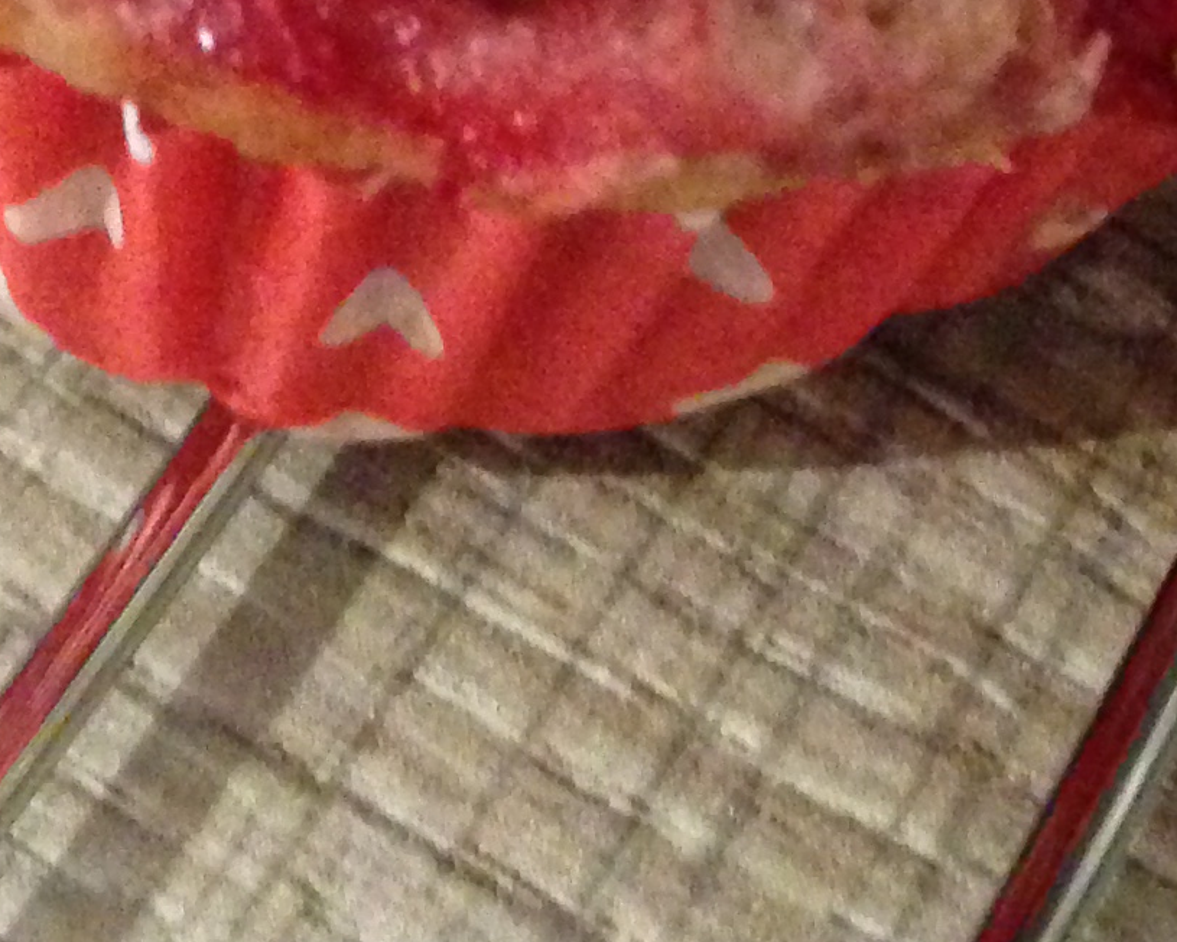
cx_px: 429
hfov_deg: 14.9
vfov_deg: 10.3
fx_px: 4494
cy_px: -1355
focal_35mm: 129
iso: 640
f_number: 2.4
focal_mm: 4.12
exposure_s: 1/15
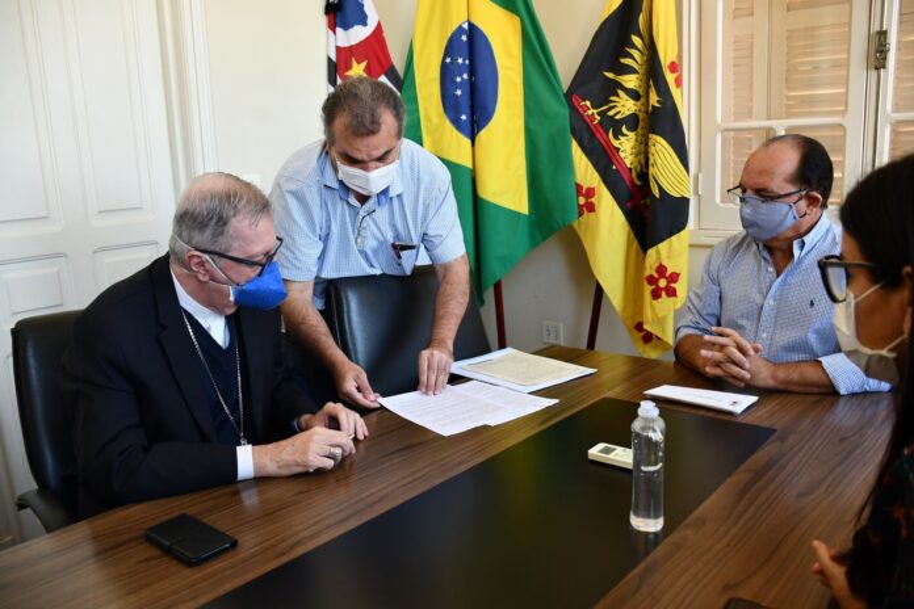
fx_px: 685
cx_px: 457
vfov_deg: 47.9
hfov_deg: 67.4
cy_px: 304
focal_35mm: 27
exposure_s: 1/160
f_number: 3.5
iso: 800
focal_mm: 18
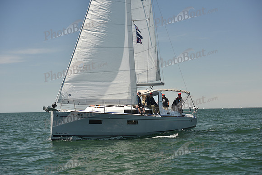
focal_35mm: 70
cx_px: 131
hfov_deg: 28.8
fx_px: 510
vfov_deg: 19.5
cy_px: 88
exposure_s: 1/800
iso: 250
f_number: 5.6
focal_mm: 70
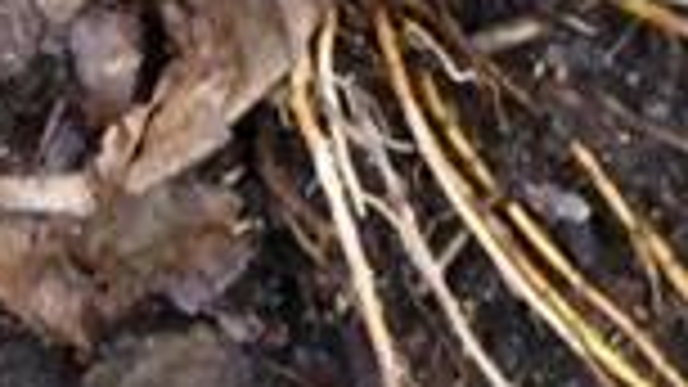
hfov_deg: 3.4
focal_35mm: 624
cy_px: -698
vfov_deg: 1.9
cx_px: -787
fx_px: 11382
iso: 400
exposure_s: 1/60
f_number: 5.1
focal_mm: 19
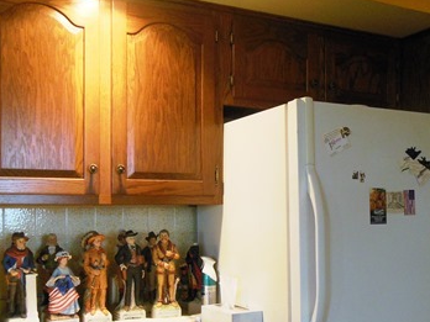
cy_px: 212
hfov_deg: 41.1
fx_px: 571
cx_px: 253
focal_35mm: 46
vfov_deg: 31.3
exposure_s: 1/30
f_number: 3.2
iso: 400
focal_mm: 4.5
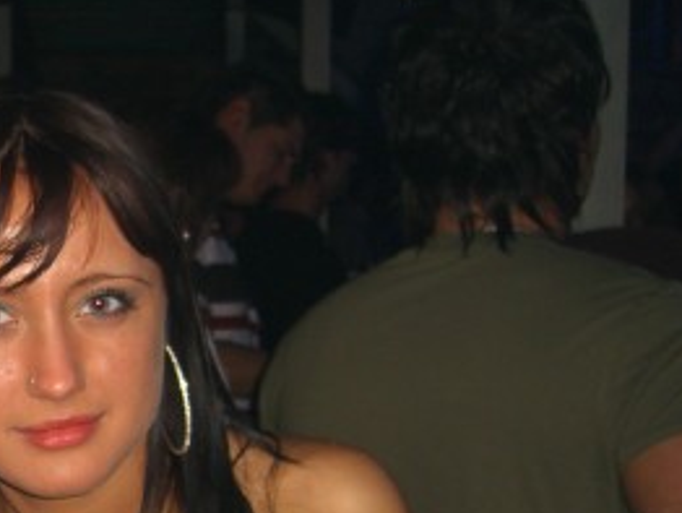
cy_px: 448
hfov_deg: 21.3
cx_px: -70
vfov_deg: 16.8
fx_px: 1716
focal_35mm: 87
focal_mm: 7.9
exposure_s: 1/60
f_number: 2.8
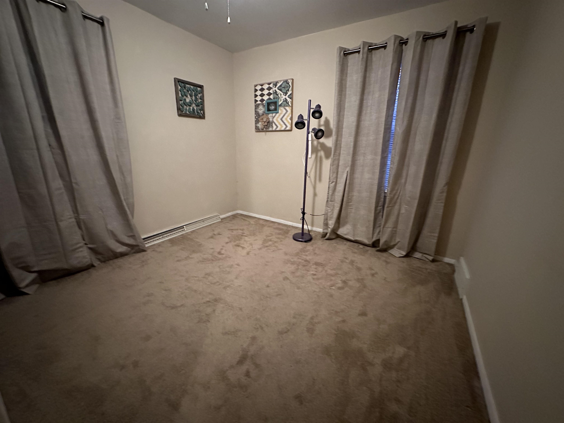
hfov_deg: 102.1
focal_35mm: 14
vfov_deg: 85.7
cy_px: 212
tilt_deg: -16.3
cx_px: 282
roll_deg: -1.5
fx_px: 228
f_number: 2.2
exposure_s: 1/40
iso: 1250
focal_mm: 2.22
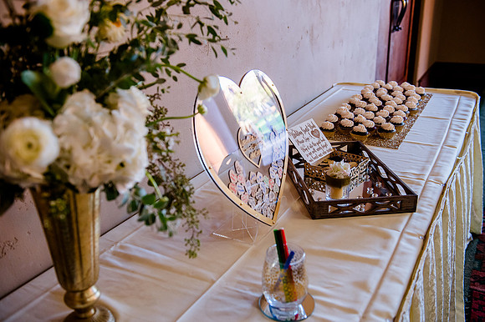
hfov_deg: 53.5
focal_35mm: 36
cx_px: 240
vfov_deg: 37.1
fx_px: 481
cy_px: 161
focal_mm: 35
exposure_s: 1/160
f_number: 3.5
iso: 2000
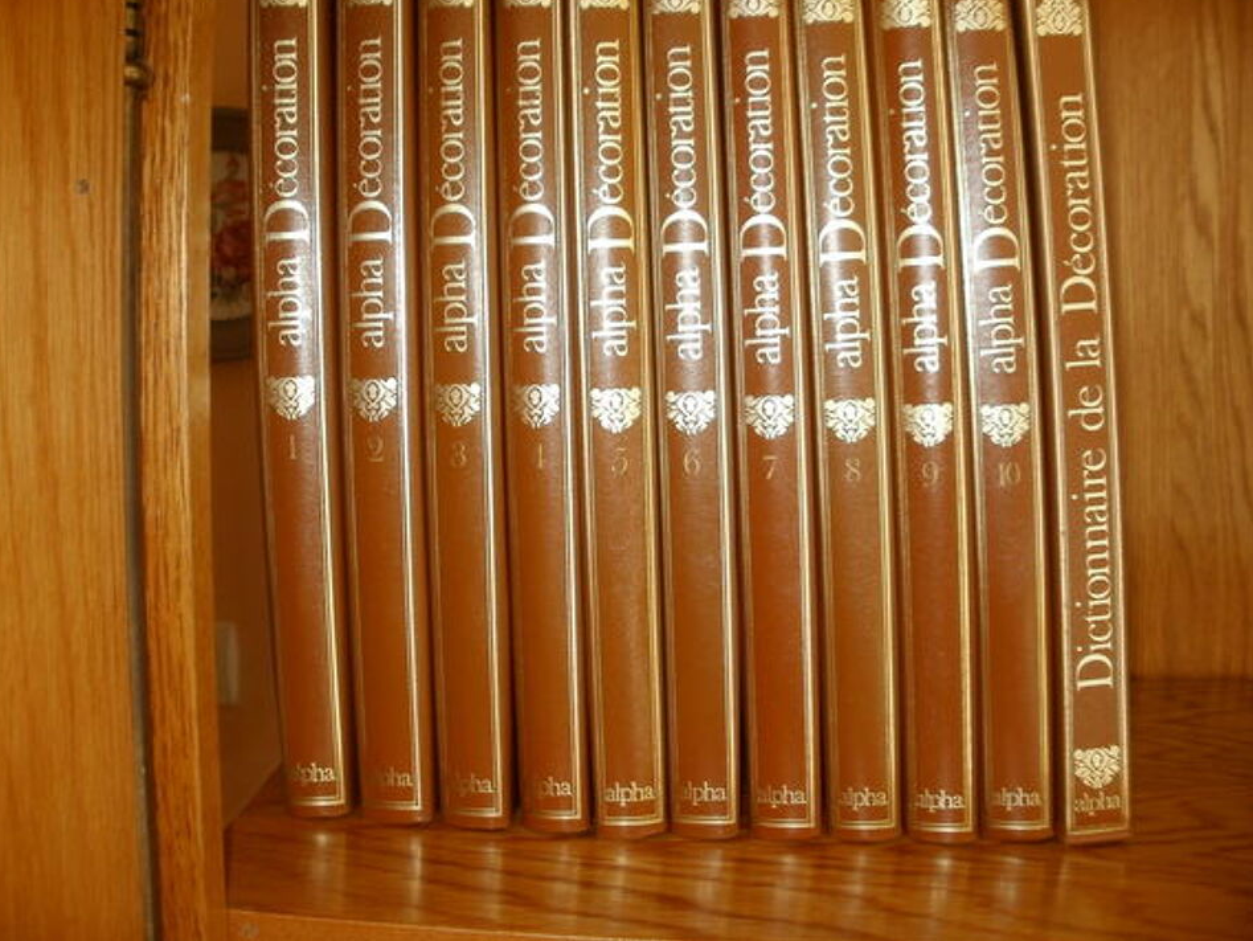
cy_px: 446
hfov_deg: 48.9
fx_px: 1376
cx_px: 603
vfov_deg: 37.7
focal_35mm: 38
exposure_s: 1/30
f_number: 3.5
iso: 100
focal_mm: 6.3
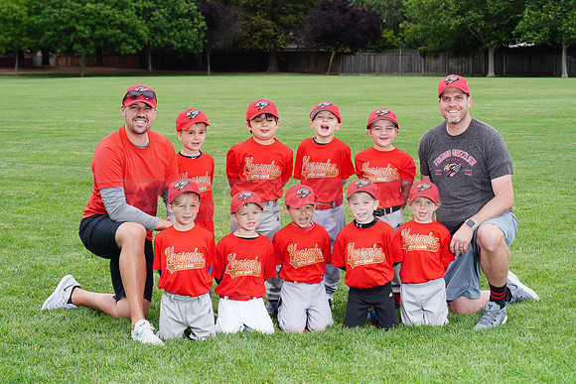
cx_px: 288
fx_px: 1312
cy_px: 192
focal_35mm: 82
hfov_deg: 24.8
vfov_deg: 16.7
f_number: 9
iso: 200
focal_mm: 82
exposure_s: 1/250
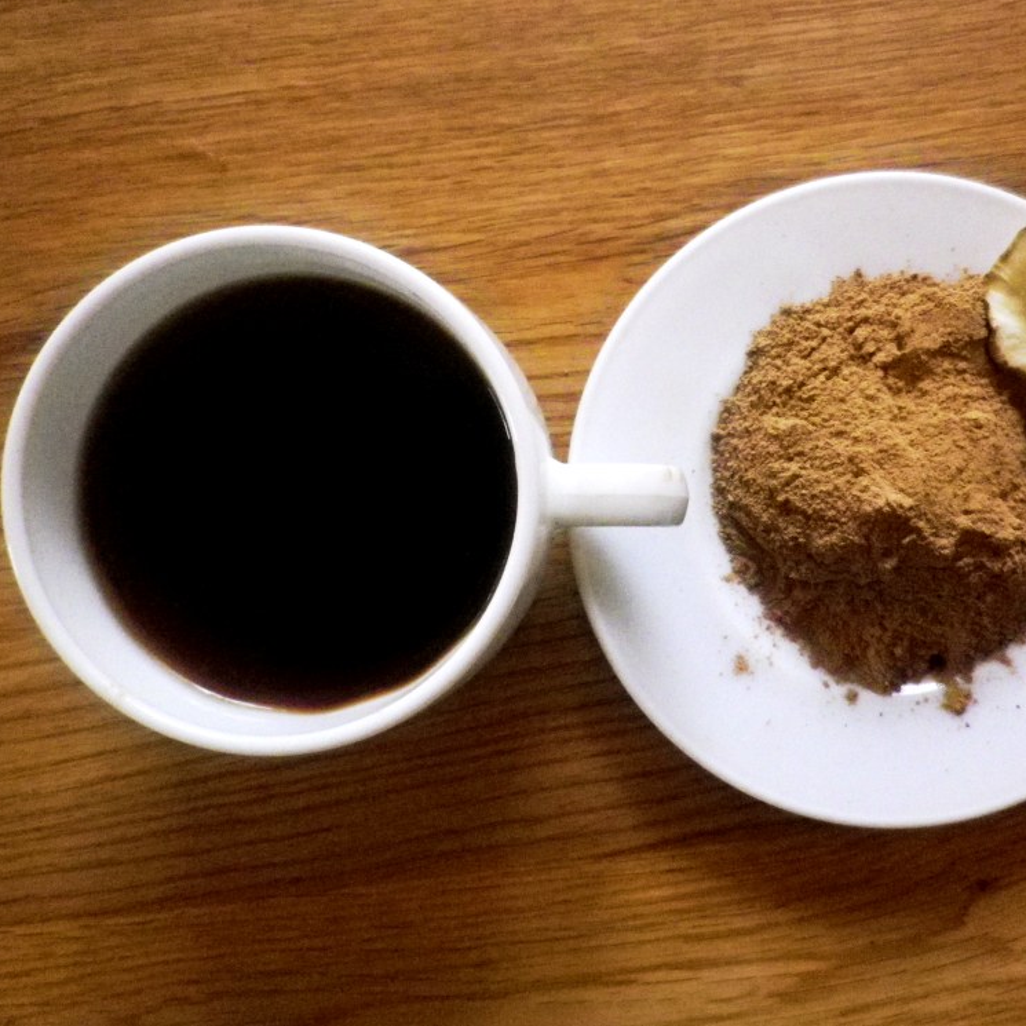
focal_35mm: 34
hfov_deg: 48.1
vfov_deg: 48.4
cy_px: 507
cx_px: 629
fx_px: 1140
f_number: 3.2
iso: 800
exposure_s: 1/13
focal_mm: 5
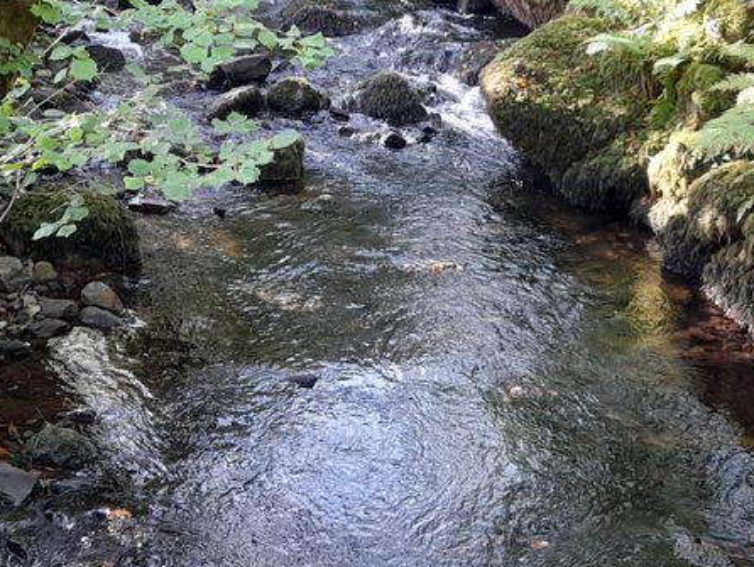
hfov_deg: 34.3
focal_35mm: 56
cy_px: 159
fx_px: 1220
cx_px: 323
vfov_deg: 25.9
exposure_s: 1/50
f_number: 2
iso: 160
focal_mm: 4.6
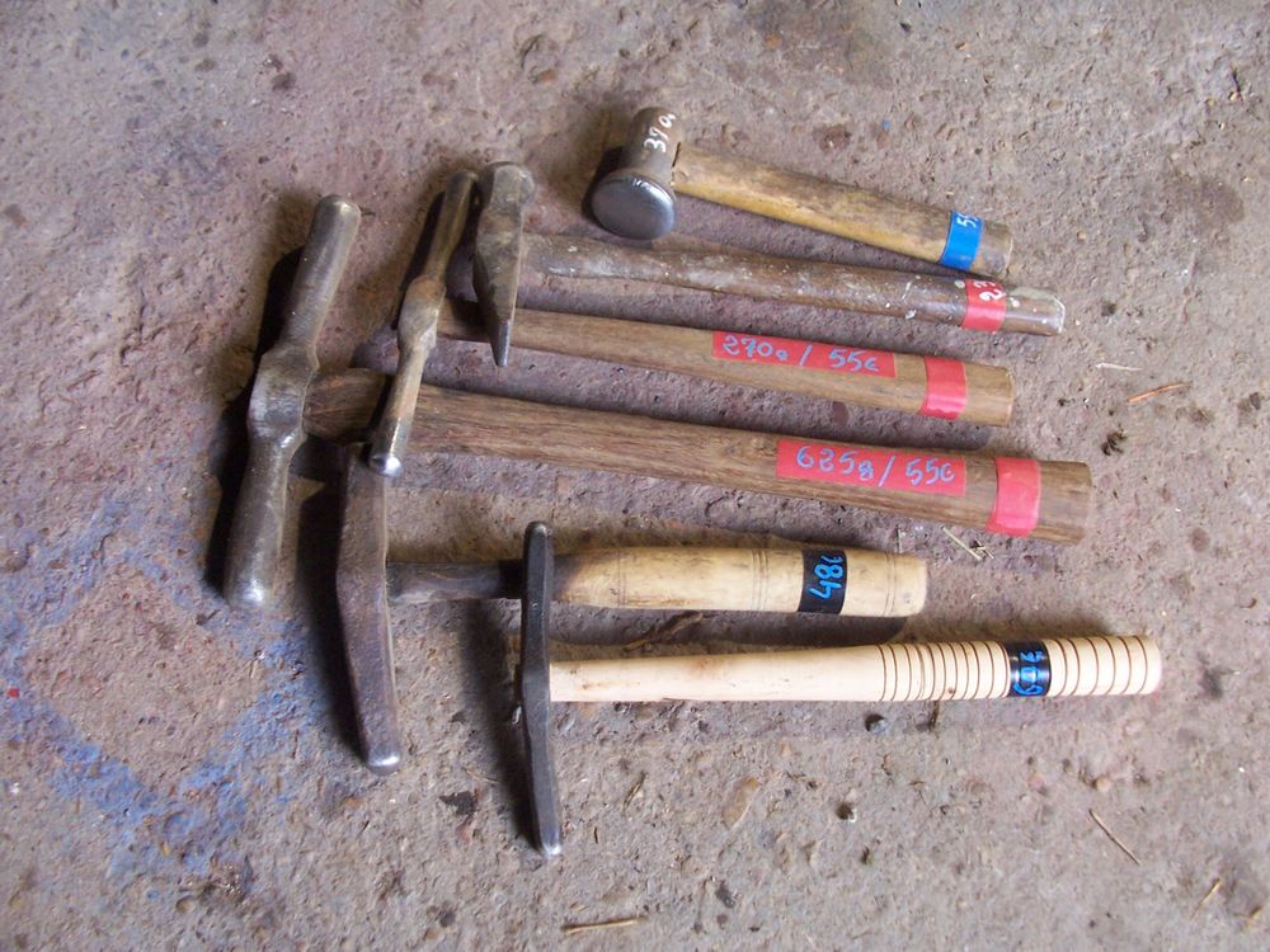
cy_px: 476
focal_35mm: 35
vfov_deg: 40.7
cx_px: 635
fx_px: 1284
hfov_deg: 52.6
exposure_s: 1/20
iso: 140
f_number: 2.8
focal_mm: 6
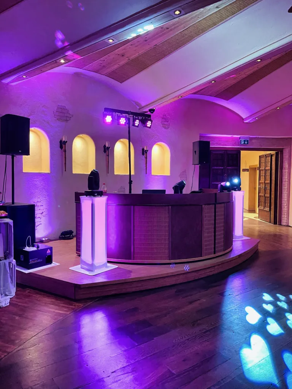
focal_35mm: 25
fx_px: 281
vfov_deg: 69.4
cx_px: 146
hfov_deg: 54.9
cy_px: 194
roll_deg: +1.8
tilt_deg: -0.7
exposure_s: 1/43
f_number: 1.6
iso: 500
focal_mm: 5.1
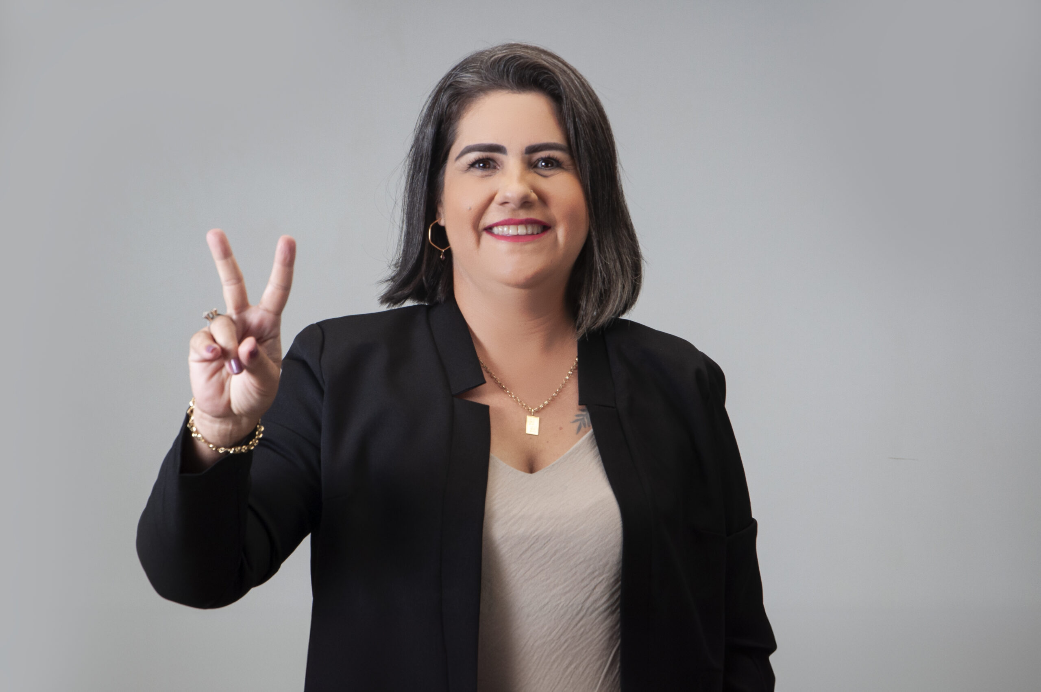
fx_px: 3032
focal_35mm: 105
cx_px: 520
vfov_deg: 13.0
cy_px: 346
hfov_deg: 19.5
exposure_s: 1/200
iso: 400
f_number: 8
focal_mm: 70
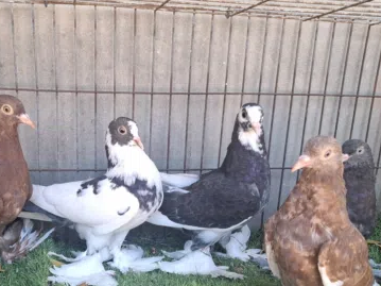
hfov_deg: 45.0
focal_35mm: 41
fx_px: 451
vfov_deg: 33.9
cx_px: 124
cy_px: 236
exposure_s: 1/100
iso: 64
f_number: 1.8
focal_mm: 5.54
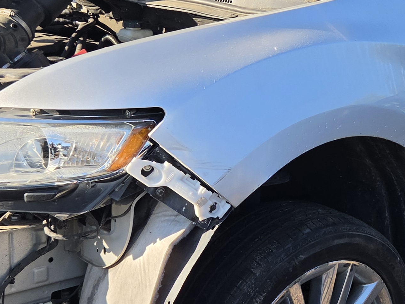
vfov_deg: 20.4
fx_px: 842
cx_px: 307
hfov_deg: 26.7
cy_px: 139
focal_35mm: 72
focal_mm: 5.4
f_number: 1.8
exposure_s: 1/2333
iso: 80
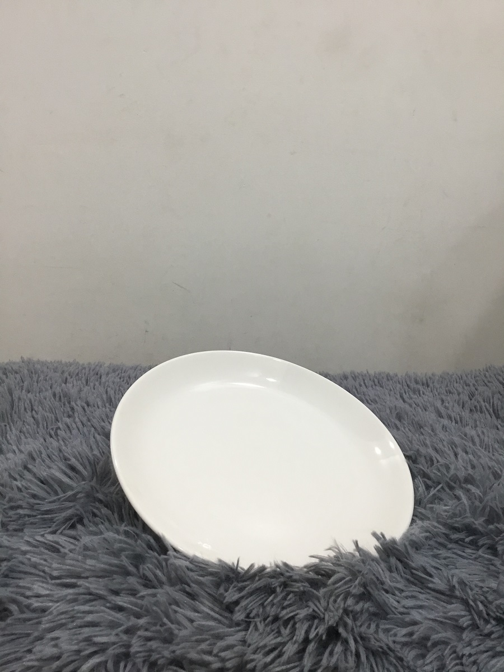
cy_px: 336
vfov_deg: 58.4
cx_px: 252
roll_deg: -1.0
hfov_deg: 45.4
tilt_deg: -13.7
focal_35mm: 31
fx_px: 602
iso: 40
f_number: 2.4
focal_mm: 3.3
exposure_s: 1/33
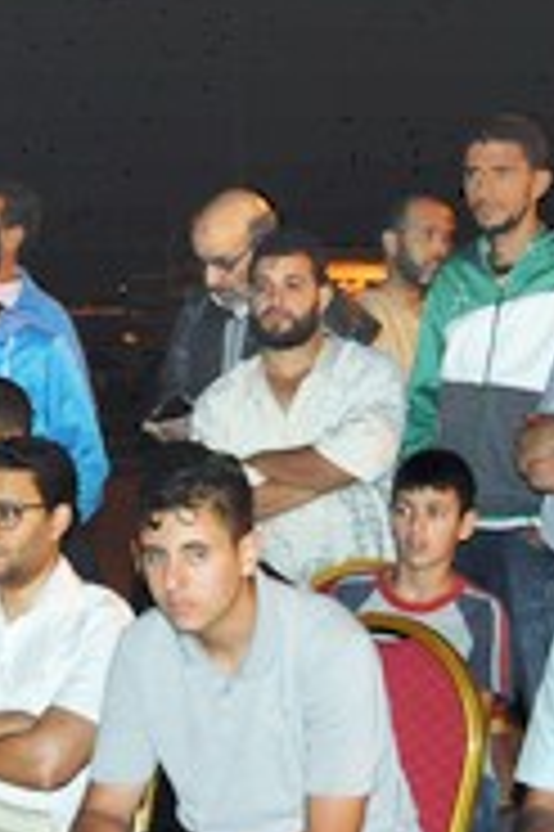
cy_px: 533
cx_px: -122
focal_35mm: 99
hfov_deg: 13.4
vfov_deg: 20.6
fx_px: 2283
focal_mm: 19
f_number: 3.5
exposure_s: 1/60
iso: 800
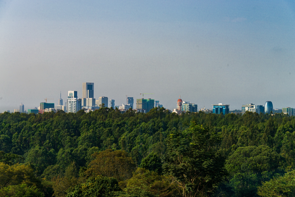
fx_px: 820
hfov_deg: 20.4
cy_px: 98
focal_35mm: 100
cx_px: 148
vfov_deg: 13.7
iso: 100
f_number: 6.7
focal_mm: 100
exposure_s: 1/180
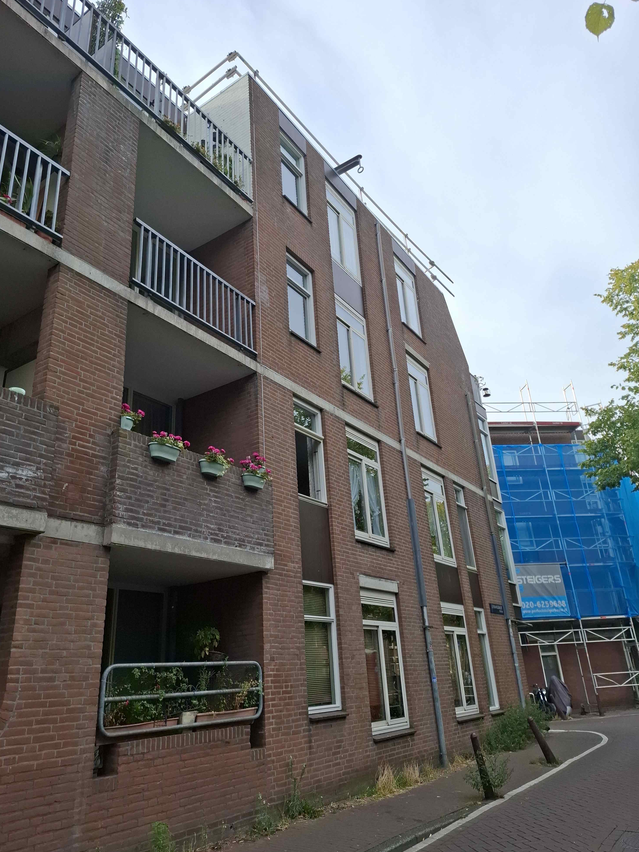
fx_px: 591
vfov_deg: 71.6
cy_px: 421
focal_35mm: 24
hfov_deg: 56.8
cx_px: 310
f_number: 1.8
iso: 50
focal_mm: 5.54
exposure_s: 1/1016
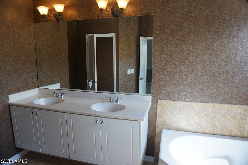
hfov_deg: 73.8
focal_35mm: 24
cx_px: 124
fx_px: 165
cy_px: 82
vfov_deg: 53.0
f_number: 4
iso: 250
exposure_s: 1/60
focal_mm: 16
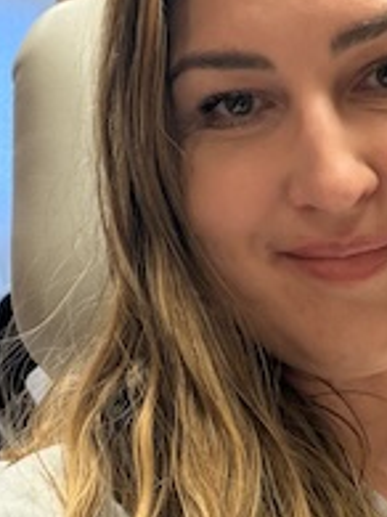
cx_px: 317
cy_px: 305
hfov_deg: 18.9
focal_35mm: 77
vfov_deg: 25.3
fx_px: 1149
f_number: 1.9
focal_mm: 2.71
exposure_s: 1/60
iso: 250
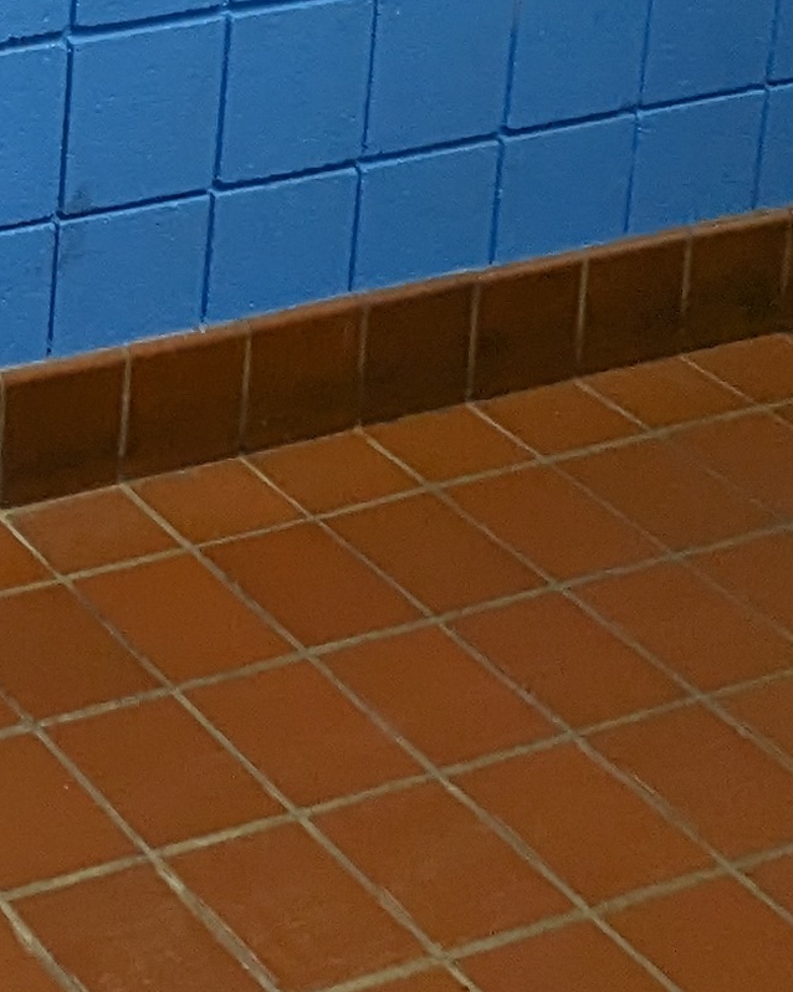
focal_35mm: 80
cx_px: -889
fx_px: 2348
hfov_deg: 14.9
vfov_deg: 19.1
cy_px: -715
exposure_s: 1/120
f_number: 2.2
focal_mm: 2.35
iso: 46
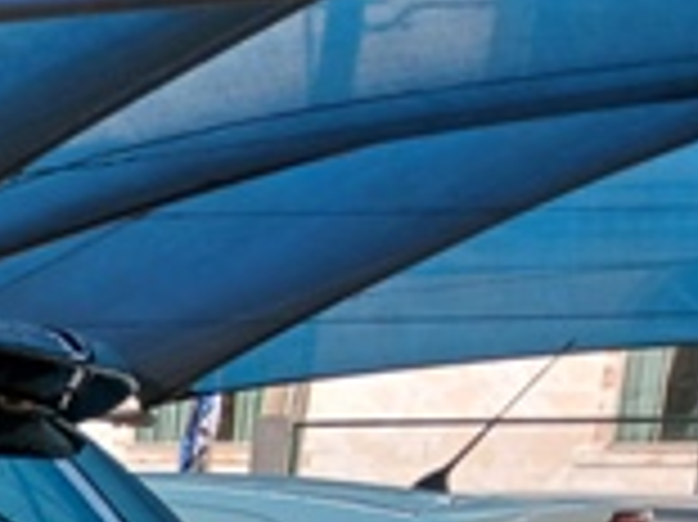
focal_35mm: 134
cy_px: 1274
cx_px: -982
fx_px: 2700
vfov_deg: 9.7
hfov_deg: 11.9
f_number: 1.8
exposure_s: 1/60
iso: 25
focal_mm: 3.98
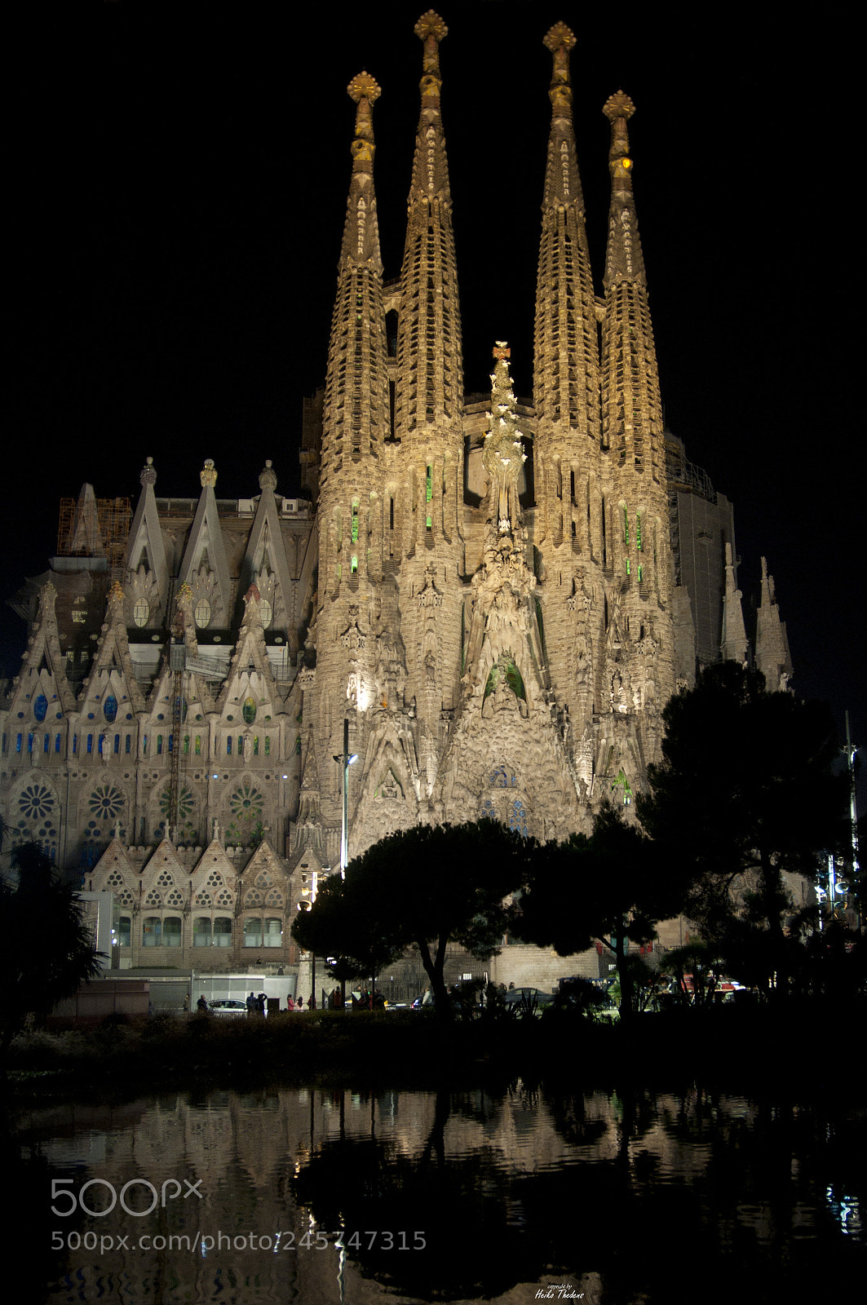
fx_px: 978
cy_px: 652
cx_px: 434
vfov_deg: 67.4
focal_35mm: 27
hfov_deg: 47.8
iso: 800
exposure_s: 1/15
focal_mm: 18
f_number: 2.8
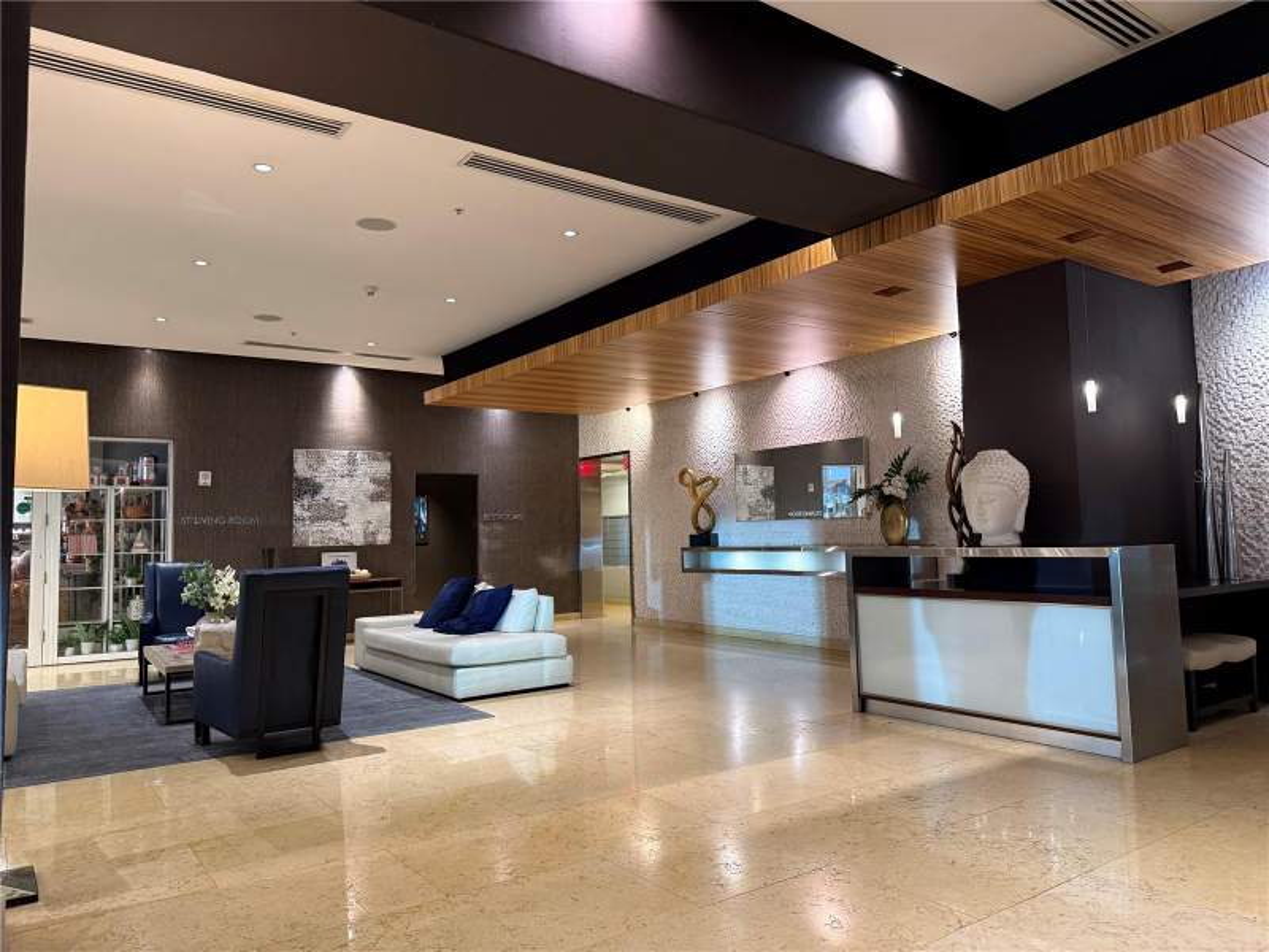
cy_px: 476
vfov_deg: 56.8
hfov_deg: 71.6
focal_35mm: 24
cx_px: 634
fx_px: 880
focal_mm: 6.76
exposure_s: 1/60
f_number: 1.78
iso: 400
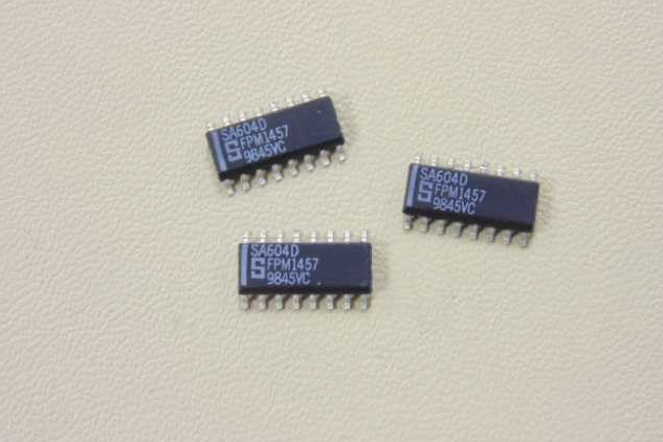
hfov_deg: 19.8
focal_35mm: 103
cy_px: 212
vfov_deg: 13.3
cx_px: 334
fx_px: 1897
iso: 400
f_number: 4.6
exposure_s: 1/20
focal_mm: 17.5
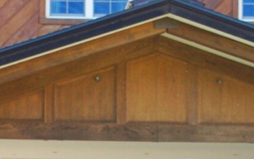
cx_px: 109
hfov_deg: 7.0
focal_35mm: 298
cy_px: 255
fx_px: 2064
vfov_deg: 4.4
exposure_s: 1/125
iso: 160
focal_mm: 32
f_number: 5.6
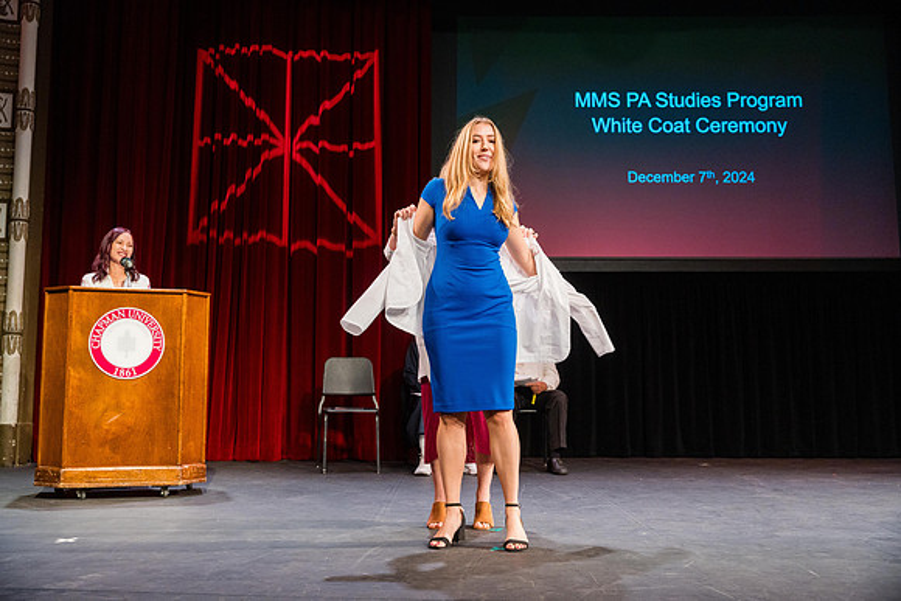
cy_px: 300
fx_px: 926
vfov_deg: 36.0
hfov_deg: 51.9
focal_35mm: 37
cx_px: 450
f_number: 3.5
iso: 1250
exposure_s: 1/320
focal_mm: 37
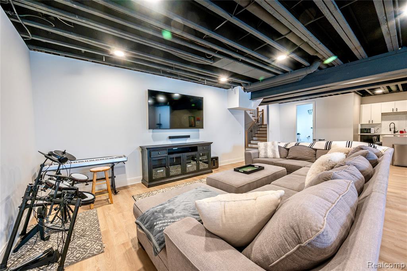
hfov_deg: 104.3
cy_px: 136
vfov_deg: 81.2
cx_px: 204
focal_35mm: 14
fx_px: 158
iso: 200
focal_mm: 14
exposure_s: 1/3
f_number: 9
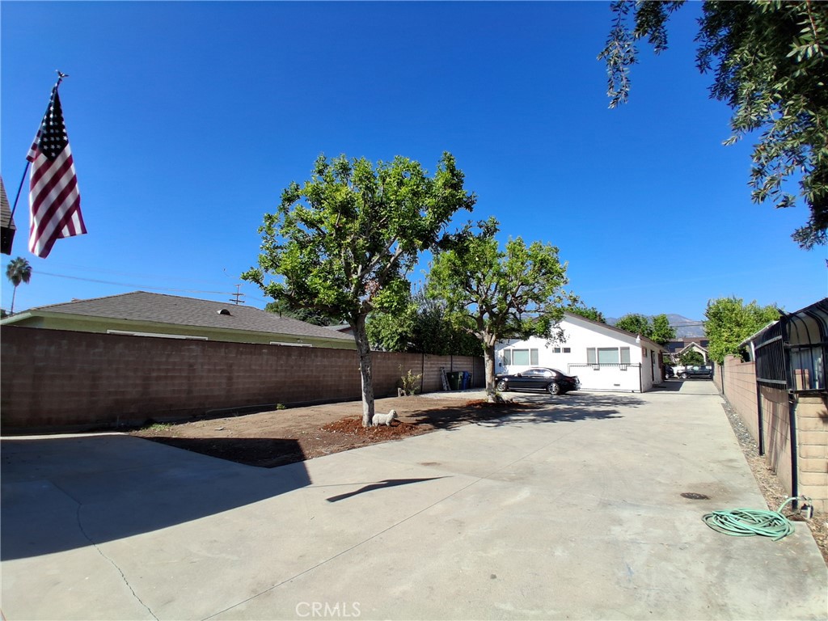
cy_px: 310
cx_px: 414
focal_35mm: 17
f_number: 2.2
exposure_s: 1/1131
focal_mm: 1.4
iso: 50
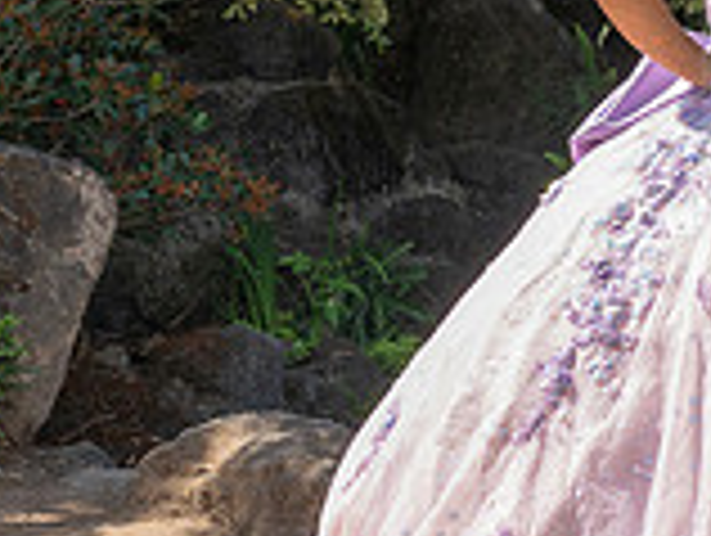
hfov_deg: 16.7
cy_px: 43
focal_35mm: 108
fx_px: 2222
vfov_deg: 13.6
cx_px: 1023
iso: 200
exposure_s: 1/200
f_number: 9
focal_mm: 28
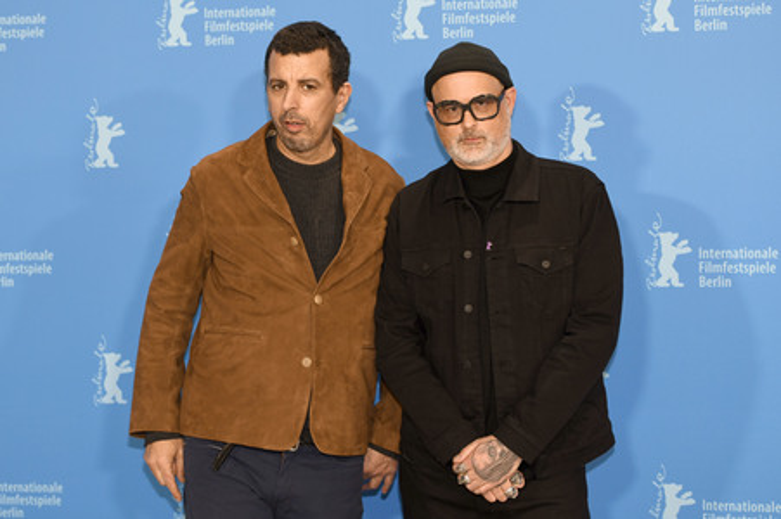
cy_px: 260
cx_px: 390
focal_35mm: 70
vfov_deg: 19.4
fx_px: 1517
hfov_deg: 28.9
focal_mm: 70
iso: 800
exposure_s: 1/320
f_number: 3.5
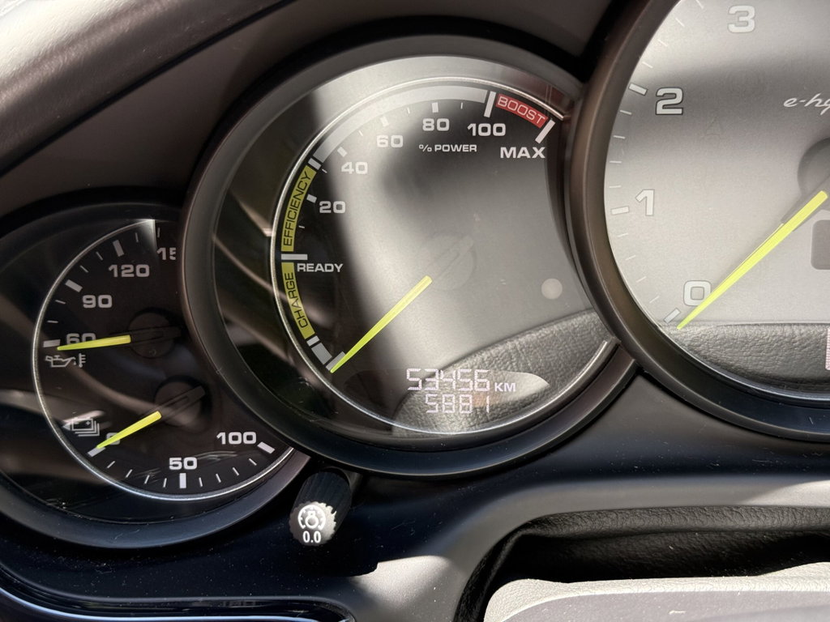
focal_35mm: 48
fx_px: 1151
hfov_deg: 39.7
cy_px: 311
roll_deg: +1.5
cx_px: 415
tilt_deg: -24.7
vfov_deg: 30.3
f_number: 1.78
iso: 200
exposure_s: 1/186
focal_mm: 6.76
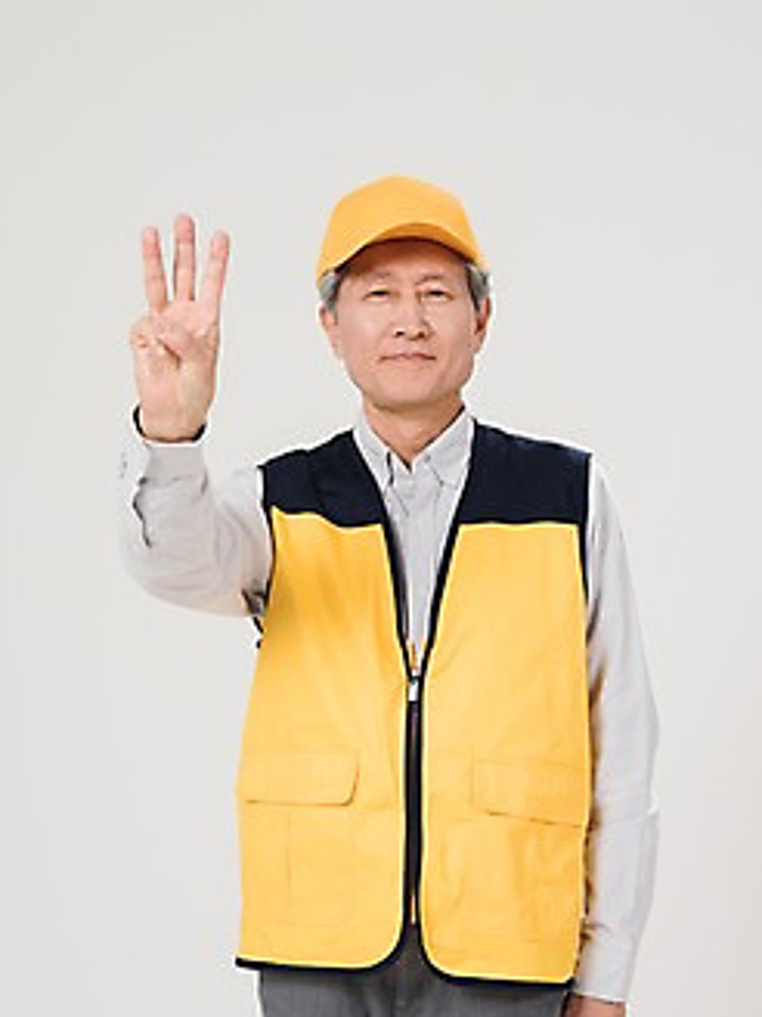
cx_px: 407
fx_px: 2407
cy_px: 524
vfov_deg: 23.8
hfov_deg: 18.0
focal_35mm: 82
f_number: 11
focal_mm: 70
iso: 100
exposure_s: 1/125
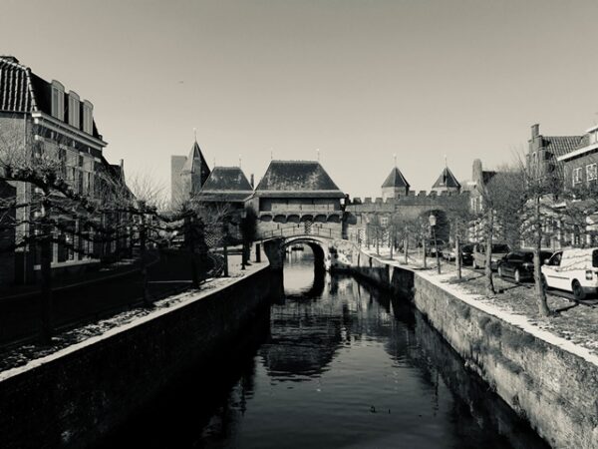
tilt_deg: +2.6
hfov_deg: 63.4
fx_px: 484
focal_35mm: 28
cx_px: 299
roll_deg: -1.2
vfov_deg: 49.7
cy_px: 224
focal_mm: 3.99
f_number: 1.8
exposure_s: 1/1312
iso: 20
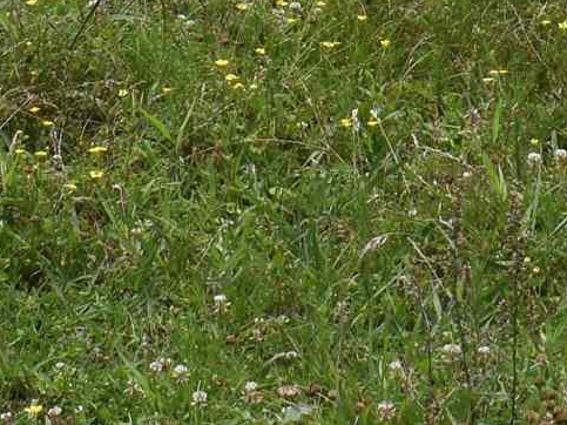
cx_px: 621
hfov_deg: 9.3
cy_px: -427
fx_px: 3456
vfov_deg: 6.8
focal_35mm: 211
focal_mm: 23
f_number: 8
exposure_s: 1/250
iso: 100
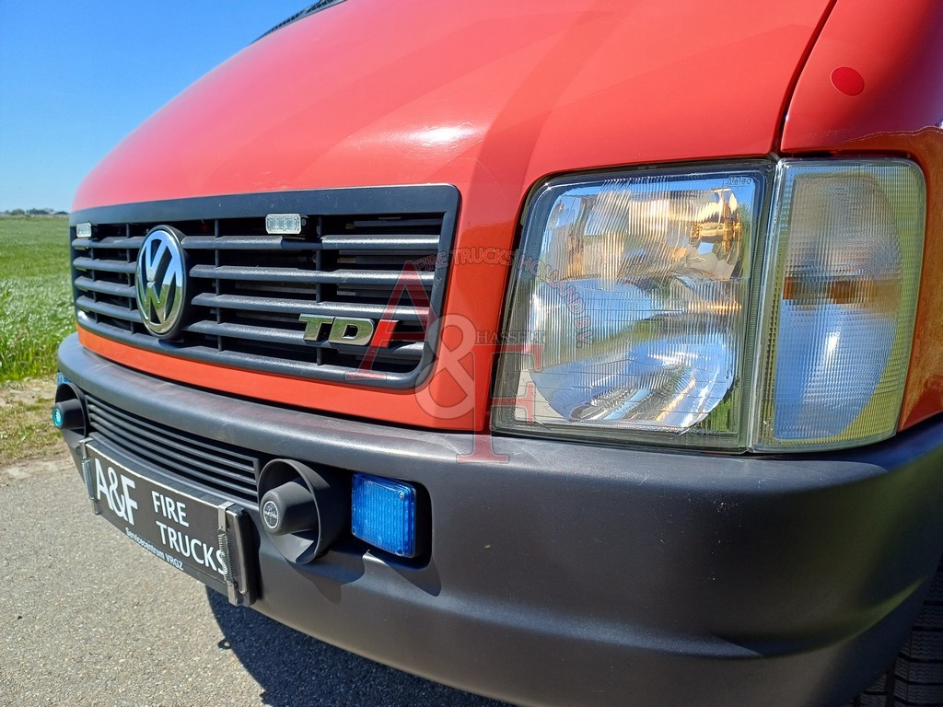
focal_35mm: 25
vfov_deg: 54.9
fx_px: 681
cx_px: 472
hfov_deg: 69.4
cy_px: 354
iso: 50
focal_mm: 4.65
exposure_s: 1/677
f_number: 1.8
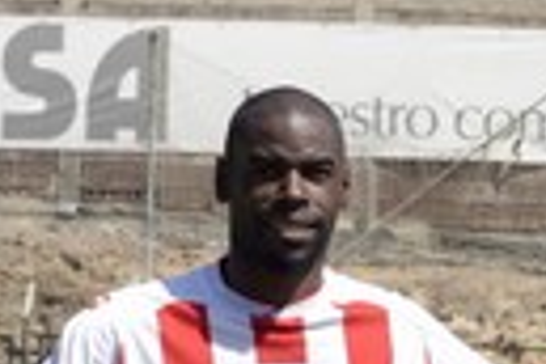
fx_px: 7006
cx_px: 940
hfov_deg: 4.4
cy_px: 830
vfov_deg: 3.0
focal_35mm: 462
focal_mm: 62
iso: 100
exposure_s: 1/160
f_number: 11
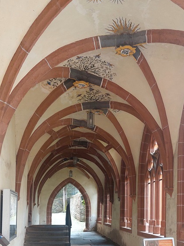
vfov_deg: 42.3
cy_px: 191
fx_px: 305
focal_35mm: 43
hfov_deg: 33.4
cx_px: 111
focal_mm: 5.23
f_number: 1.8
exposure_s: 1/50
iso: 64
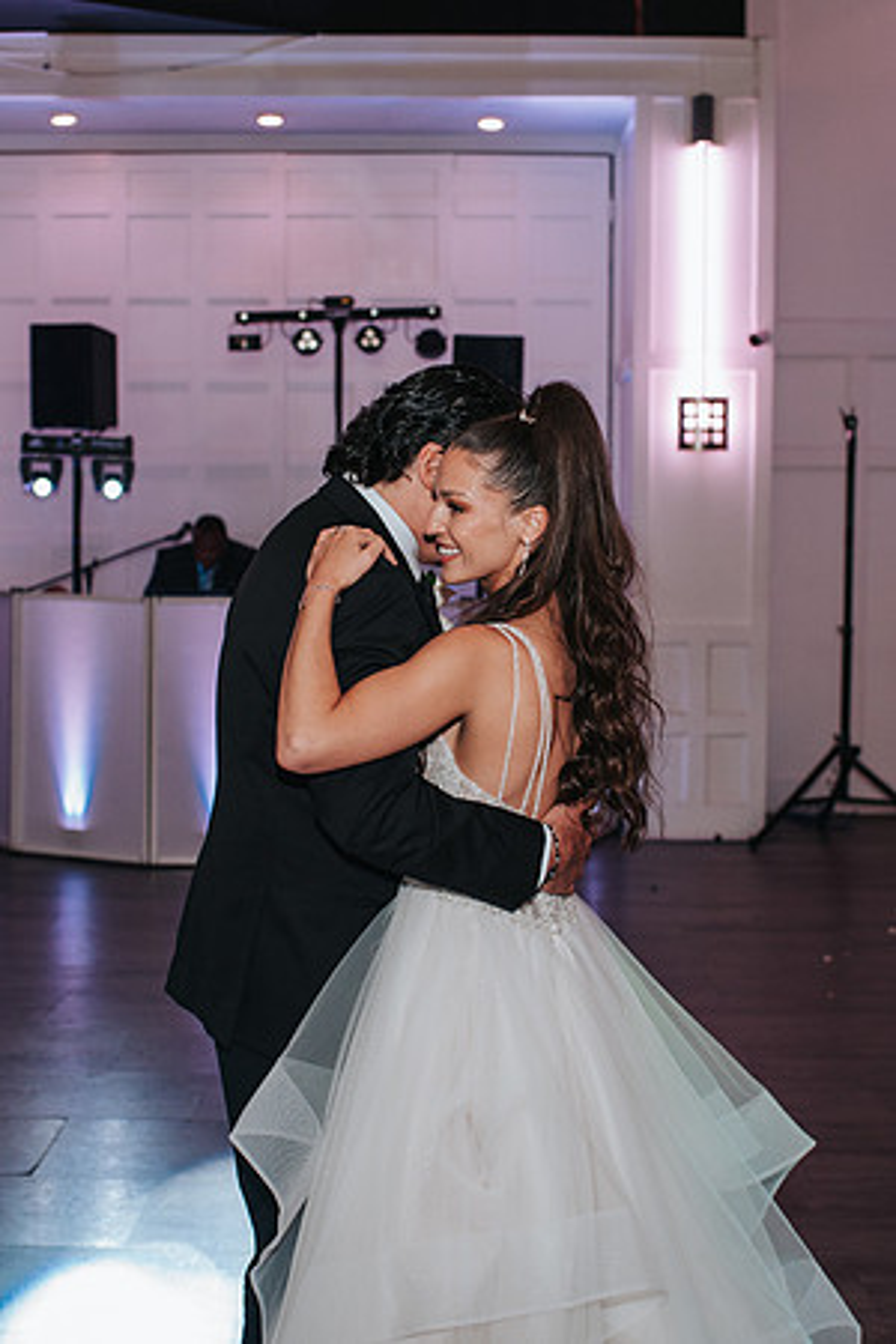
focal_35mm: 54
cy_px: 671
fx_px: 2026
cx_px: 434
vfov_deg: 36.7
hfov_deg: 24.9
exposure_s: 1/200
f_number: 2.8
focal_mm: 35
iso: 1000
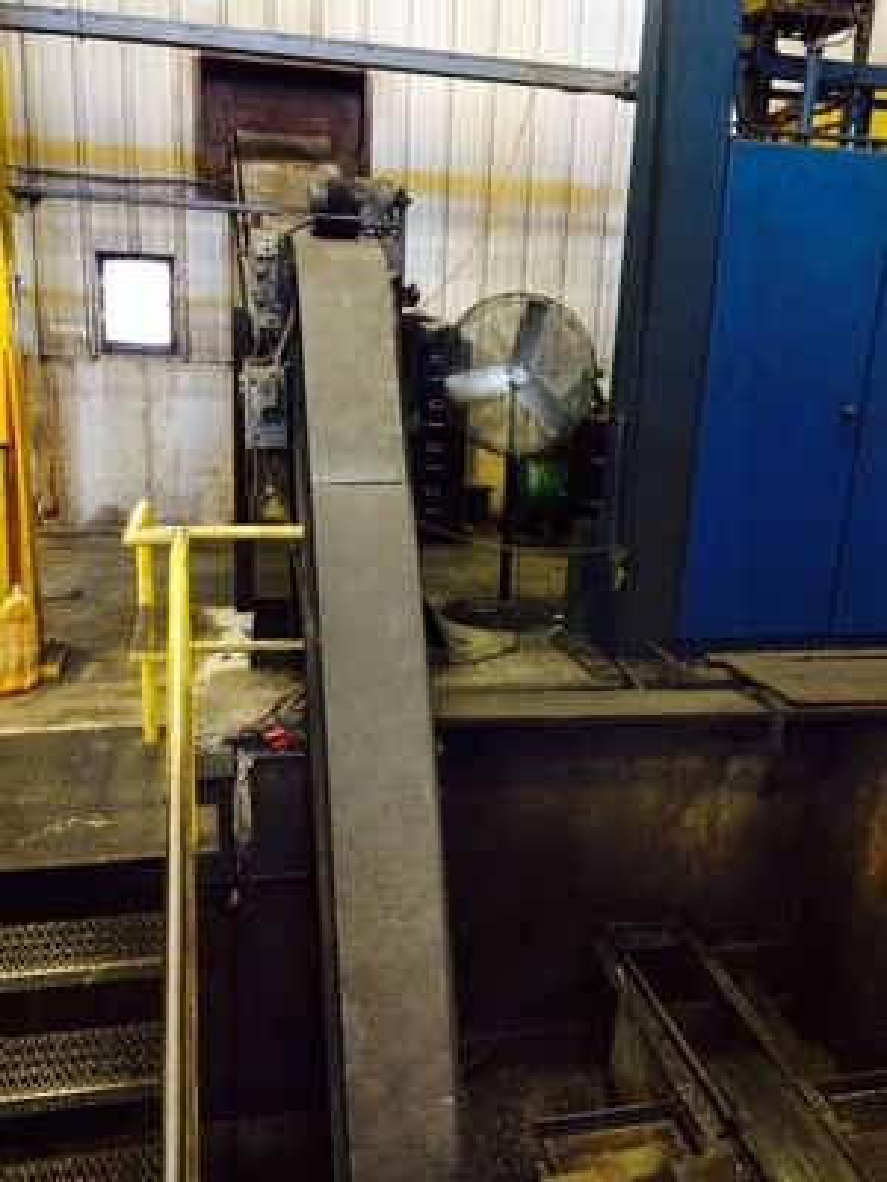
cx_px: 444
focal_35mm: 29
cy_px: 591
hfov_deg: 48.2
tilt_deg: -17.6
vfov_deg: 61.7
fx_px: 991
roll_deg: -0.8
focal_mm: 4.15
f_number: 2.2
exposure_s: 1/17
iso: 320
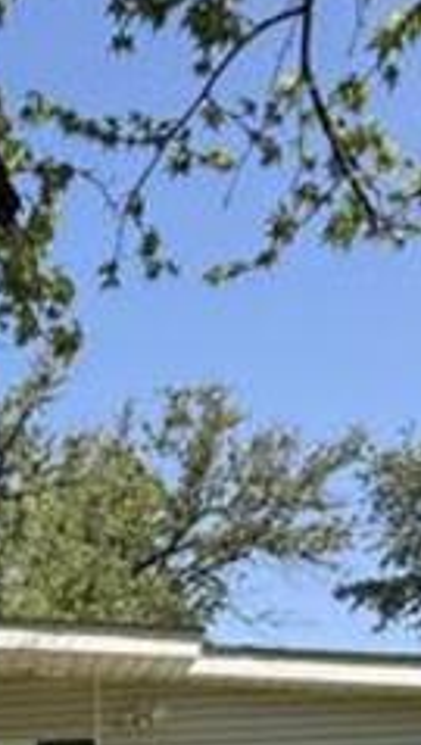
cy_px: 851
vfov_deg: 34.2
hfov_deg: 21.1
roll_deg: +2.2
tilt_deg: +1.8
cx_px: -147
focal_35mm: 51
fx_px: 1009
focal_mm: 2.22
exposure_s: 1/694
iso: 40
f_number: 2.2
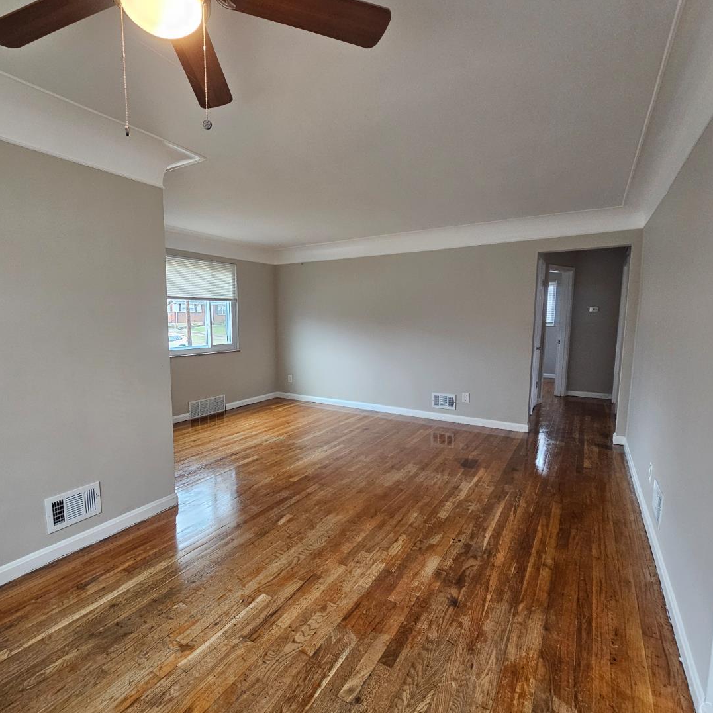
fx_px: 373
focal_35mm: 16
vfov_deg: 87.4
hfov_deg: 86.9
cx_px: 305
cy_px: 360
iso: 250
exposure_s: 1/60
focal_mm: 2.2
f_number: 2.2
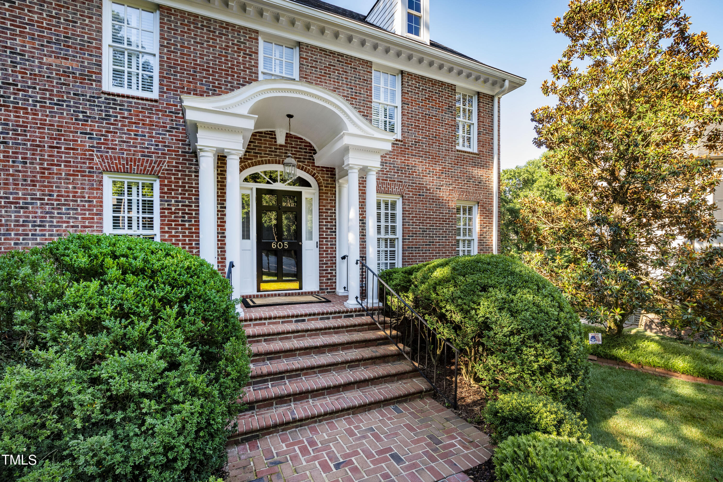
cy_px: 241
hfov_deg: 100.4
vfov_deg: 77.3
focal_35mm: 15
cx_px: 362
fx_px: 301
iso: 320
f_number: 8
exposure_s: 1/60
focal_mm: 10
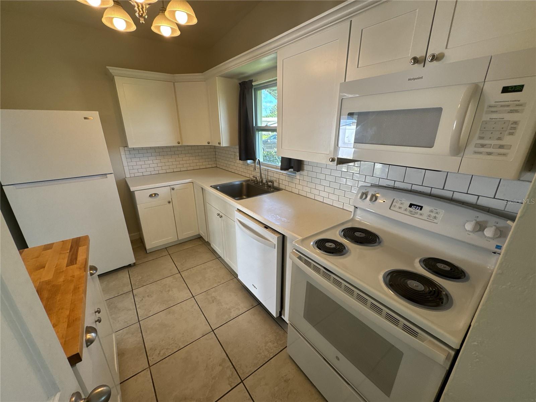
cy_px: 201
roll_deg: +1.3
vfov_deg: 85.7
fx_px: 217
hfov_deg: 102.1
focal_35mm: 14
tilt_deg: -19.2
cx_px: 268
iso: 64
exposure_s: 1/99
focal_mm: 2.22
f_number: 2.2
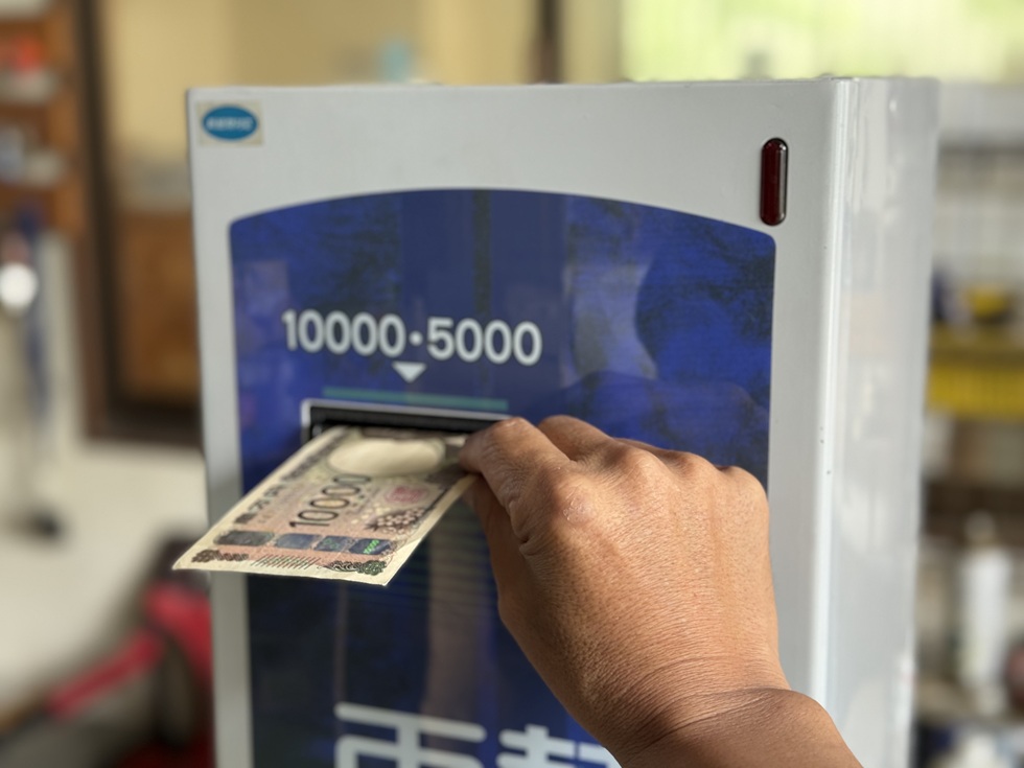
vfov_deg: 30.3
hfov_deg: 39.7
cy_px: 384
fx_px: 1420
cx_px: 512
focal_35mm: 48
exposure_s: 1/78
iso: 100
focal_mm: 6.76
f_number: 1.78
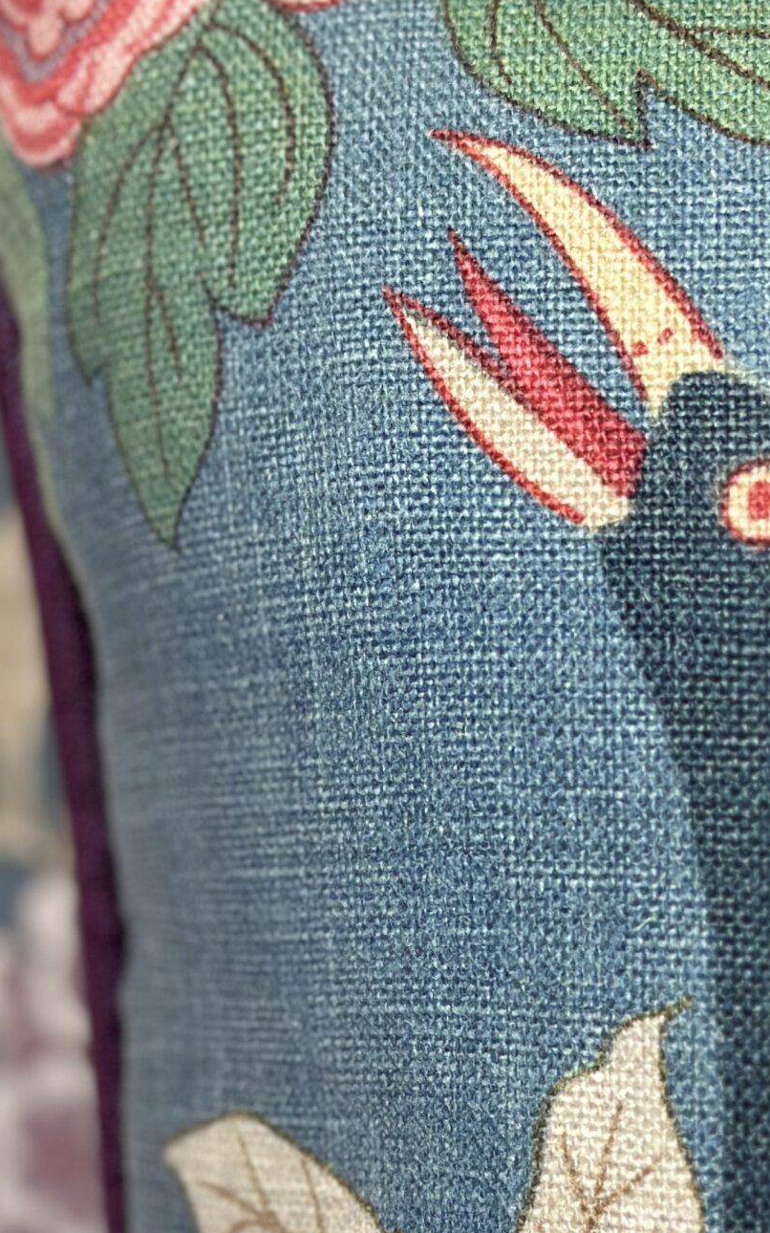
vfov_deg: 20.6
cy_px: 700
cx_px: 477
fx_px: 3392
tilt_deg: -17.3
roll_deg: +2.8
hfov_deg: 12.9
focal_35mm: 101
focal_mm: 6.86
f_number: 1.78
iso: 80
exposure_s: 1/120
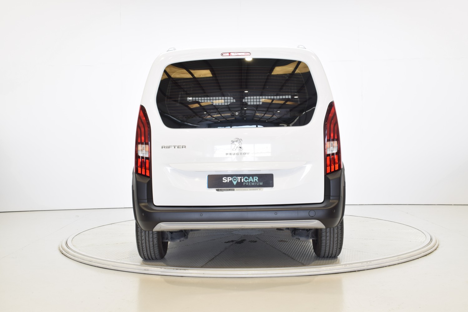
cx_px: 234
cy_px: 156
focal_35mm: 44
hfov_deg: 45.0
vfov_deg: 30.8
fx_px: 565
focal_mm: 29
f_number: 14
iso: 100
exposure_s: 1/2
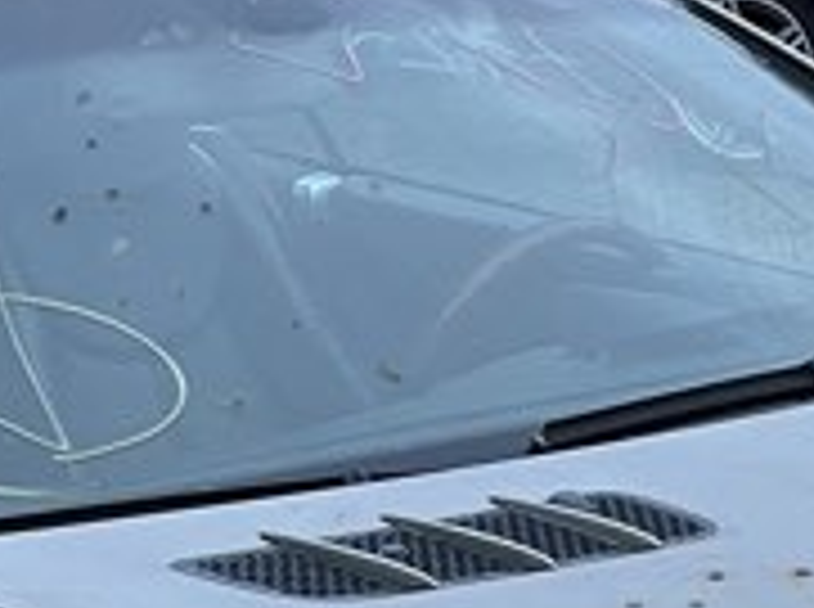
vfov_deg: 9.8
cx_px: 778
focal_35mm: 144
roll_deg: +0.9
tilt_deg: -21.6
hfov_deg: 13.6
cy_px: 1085
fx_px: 3379
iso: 100
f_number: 1.5
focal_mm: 5.7
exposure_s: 1/50
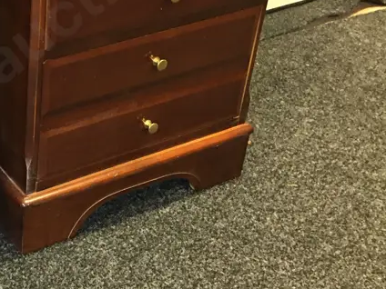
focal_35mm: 70
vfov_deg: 20.9
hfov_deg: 25.8
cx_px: -33
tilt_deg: -28.2
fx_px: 781
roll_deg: +0.7
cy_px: 91
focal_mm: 4.15
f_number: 2.2
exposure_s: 1/8
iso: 100
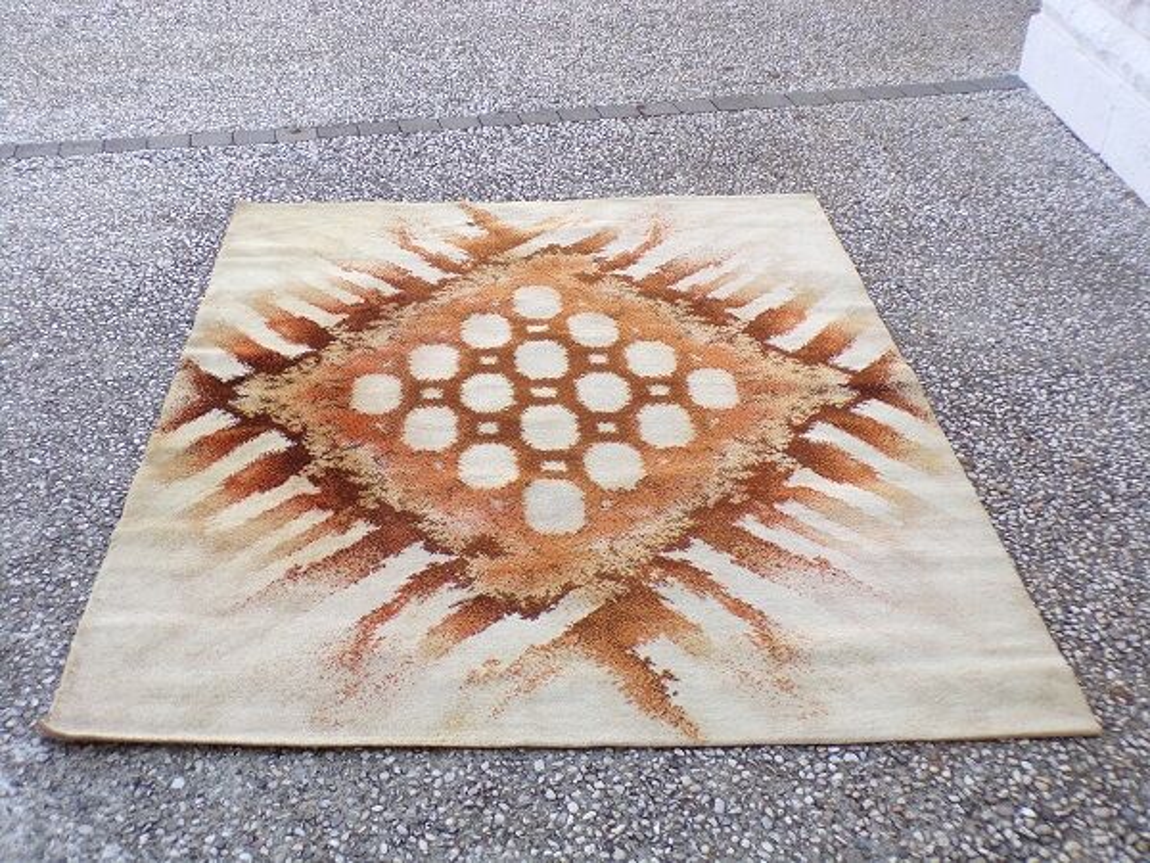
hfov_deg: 44.8
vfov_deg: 34.3
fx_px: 1395
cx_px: 575
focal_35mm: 42
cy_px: 432
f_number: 3.4
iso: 80
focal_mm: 7.6
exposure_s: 1/110
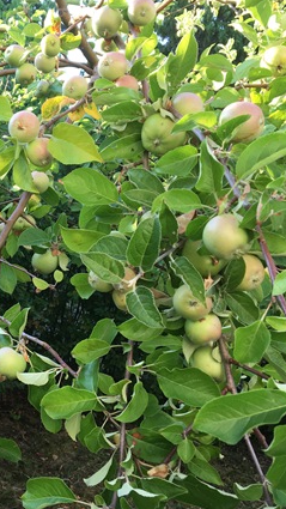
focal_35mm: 45
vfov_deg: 45.5
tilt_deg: -8.6
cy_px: 246
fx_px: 607
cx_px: -10
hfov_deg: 25.1
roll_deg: -6.0
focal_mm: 4.15
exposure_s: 1/100
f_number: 2.2
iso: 32
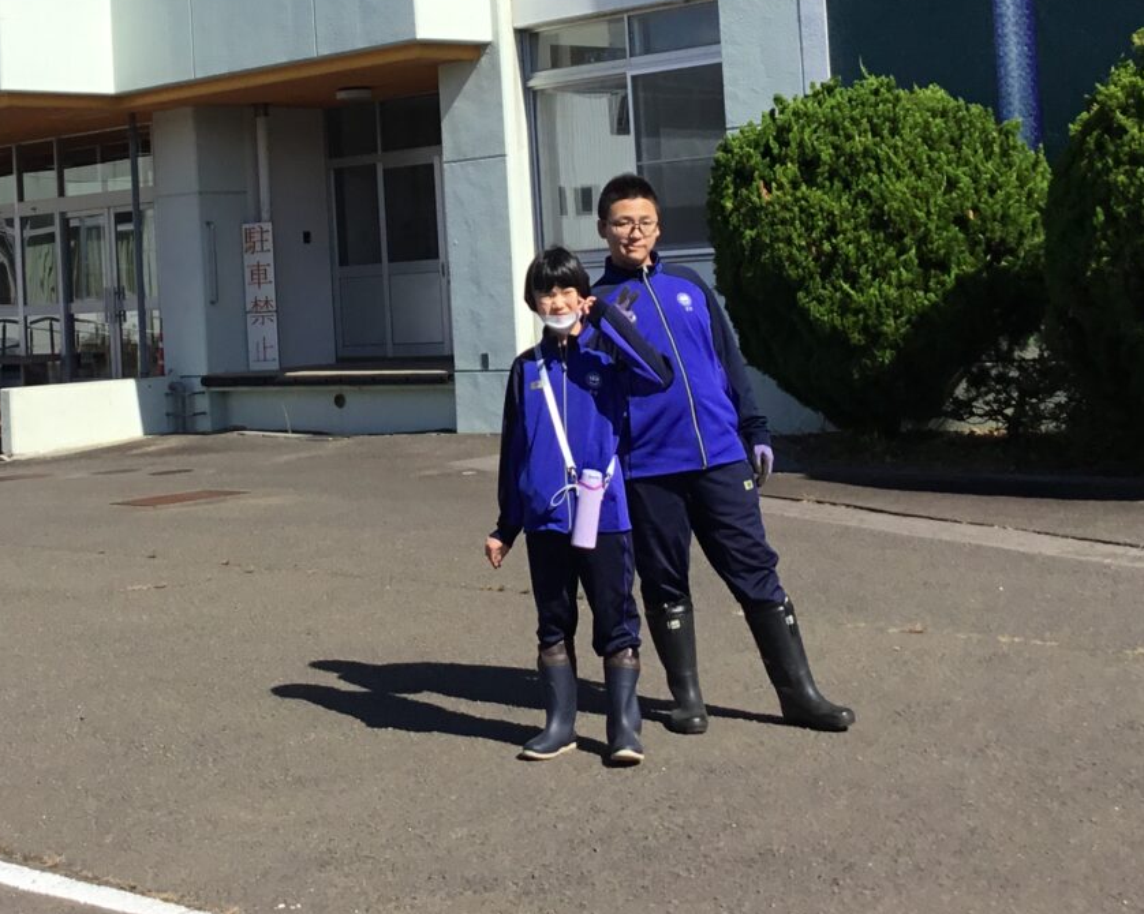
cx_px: 377
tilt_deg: +3.2
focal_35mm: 65
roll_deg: +2.7
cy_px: 180
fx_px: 2200
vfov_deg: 23.1
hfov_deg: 28.9
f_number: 2.4
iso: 25
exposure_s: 1/1381
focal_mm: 3.3
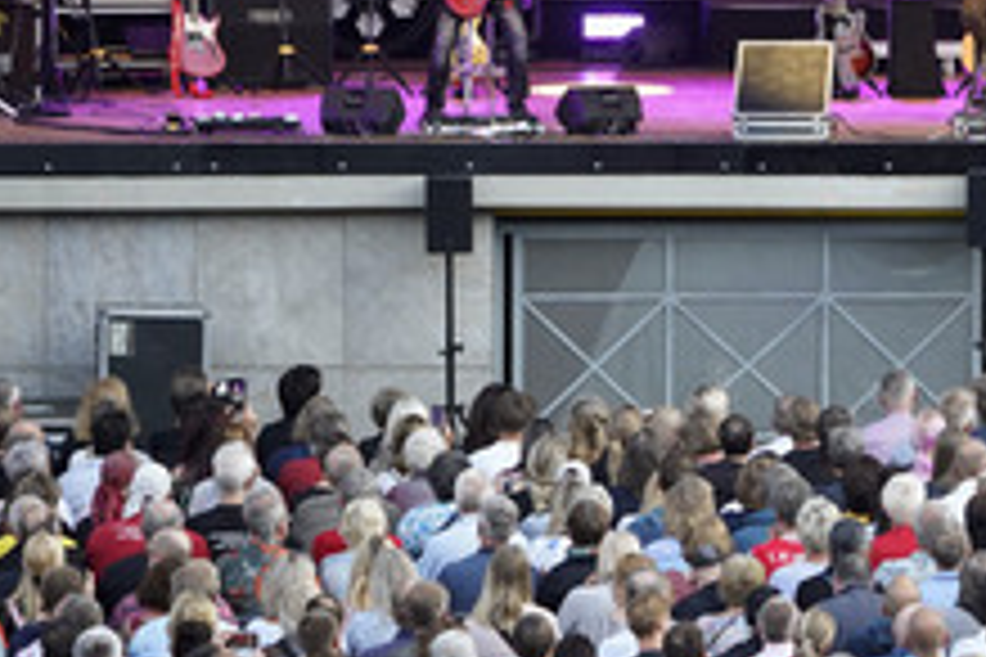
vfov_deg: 3.3
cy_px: 243
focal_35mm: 411
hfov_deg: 5.0
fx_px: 11256
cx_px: 754
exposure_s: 1/400
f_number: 5.6
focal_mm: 200
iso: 2500
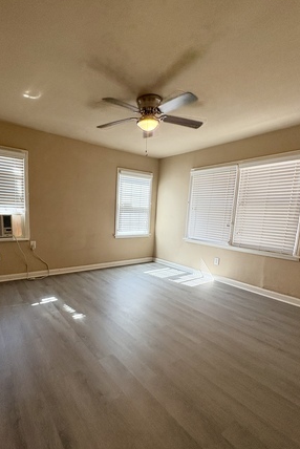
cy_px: 242
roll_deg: -2.5
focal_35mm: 17
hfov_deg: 69.8
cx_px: 119
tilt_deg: -7.6
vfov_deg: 93.0
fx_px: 212
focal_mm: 2.22
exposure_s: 1/120
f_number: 2.2
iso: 200
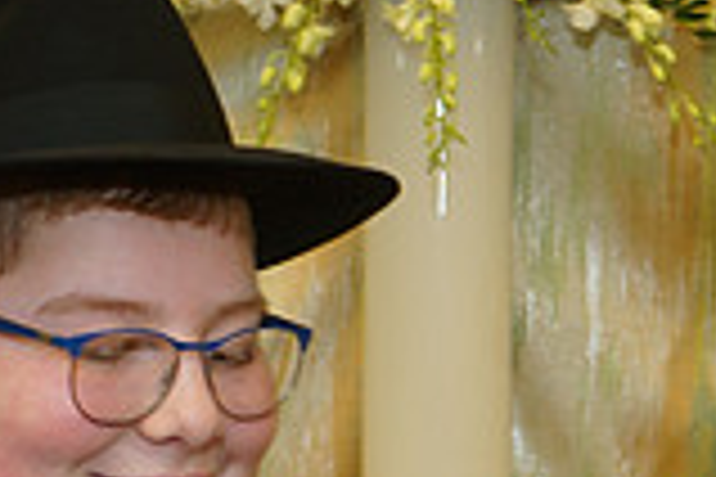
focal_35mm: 153
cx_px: 414
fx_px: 3043
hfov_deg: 13.4
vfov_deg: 8.9
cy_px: 551
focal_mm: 42
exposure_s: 1/100
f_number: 5.6
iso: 400
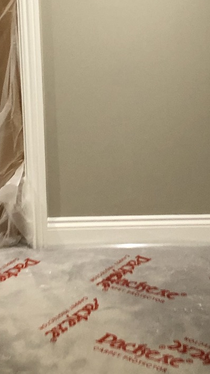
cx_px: 152
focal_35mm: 88
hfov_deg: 13.7
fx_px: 872
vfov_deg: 24.0
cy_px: 102
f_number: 1.8
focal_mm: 3.99
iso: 40
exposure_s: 1/17
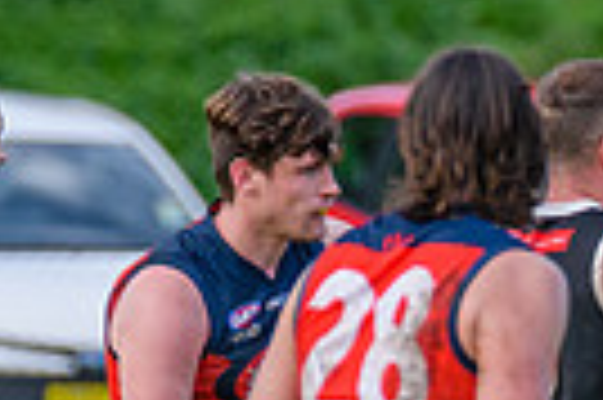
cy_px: 611
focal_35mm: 2391
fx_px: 40000
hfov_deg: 0.9
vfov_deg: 0.6
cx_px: 984
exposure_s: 1/2000
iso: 1600
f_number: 6
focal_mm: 420
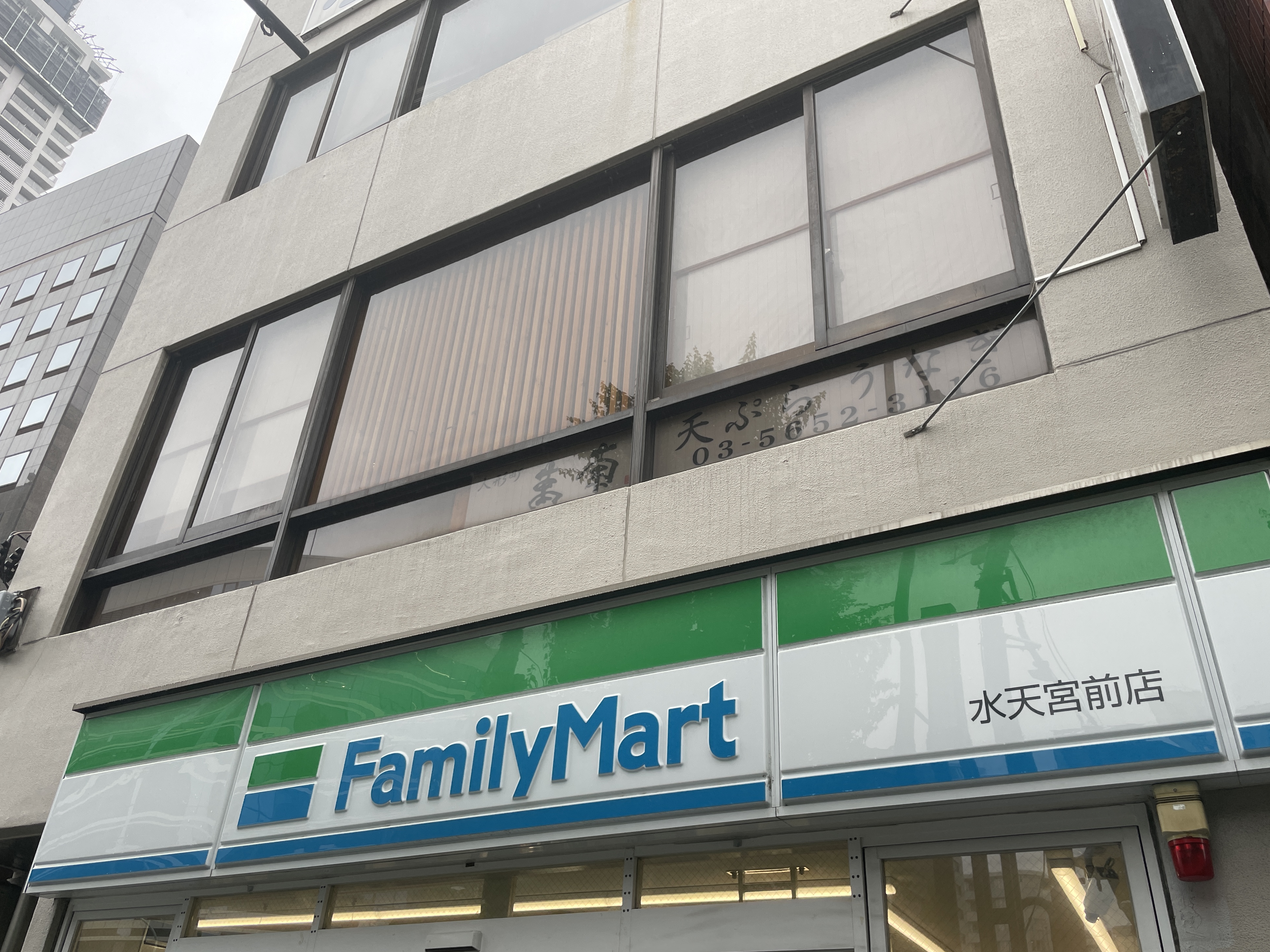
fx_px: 991
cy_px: 489
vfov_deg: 51.3
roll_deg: -3.3
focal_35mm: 27
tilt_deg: +31.5
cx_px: 657
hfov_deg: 65.3
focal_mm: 4.2
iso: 32
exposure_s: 1/136
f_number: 1.6
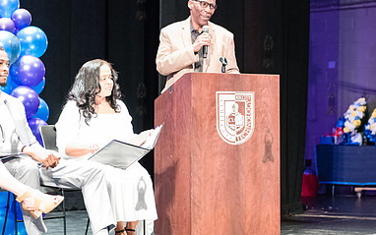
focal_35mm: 95
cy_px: 98
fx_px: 974
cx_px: 141
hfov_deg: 21.8
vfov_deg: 13.8
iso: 4000
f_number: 2.8
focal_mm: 60
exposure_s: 1/100
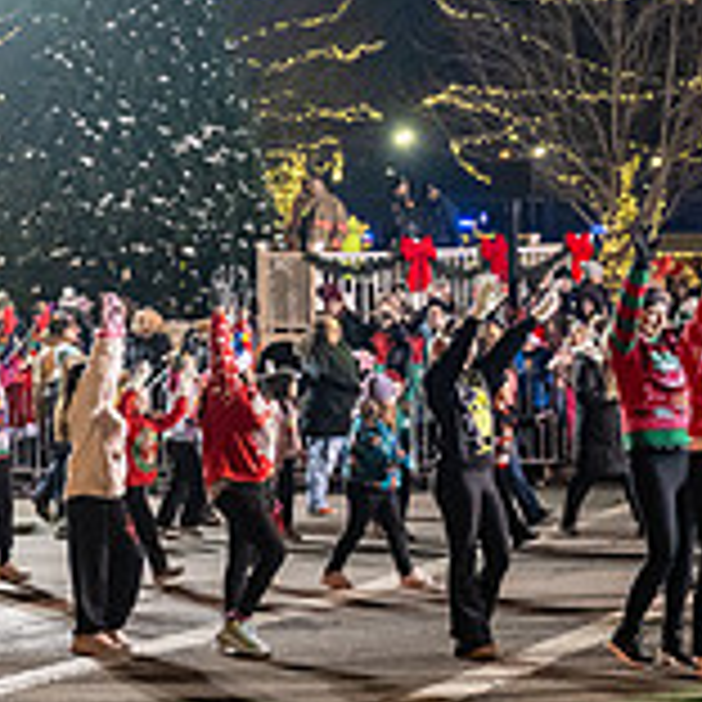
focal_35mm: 120
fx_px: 2753
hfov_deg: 14.4
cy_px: 160
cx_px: 652
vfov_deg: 14.5
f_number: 3.2
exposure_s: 1/250
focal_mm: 38
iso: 2500
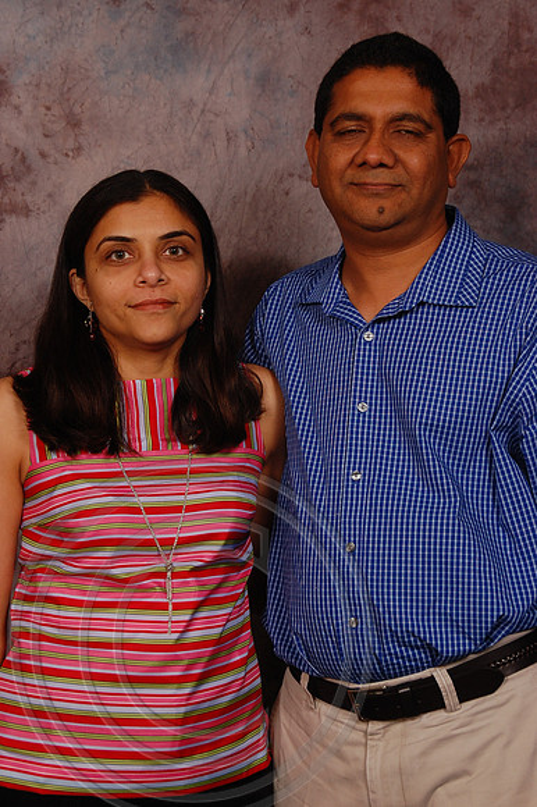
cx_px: 268
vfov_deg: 28.1
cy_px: 404
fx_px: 1613
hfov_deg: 18.9
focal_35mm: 72
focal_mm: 48
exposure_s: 1/200
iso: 400
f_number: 5.6
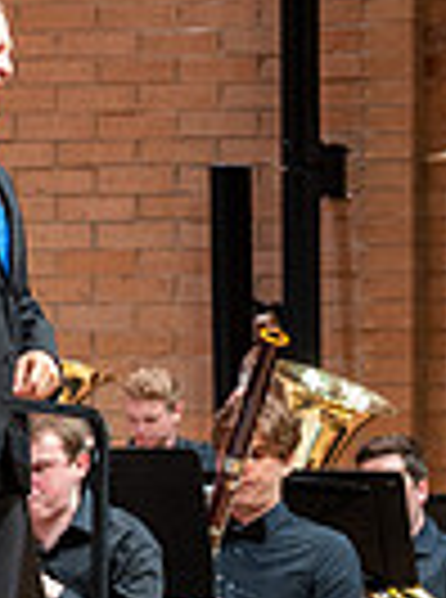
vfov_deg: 7.3
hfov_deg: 5.4
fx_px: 4713
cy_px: 360
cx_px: -54
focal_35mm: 273
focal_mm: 63
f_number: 2.8
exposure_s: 1/200
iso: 3200
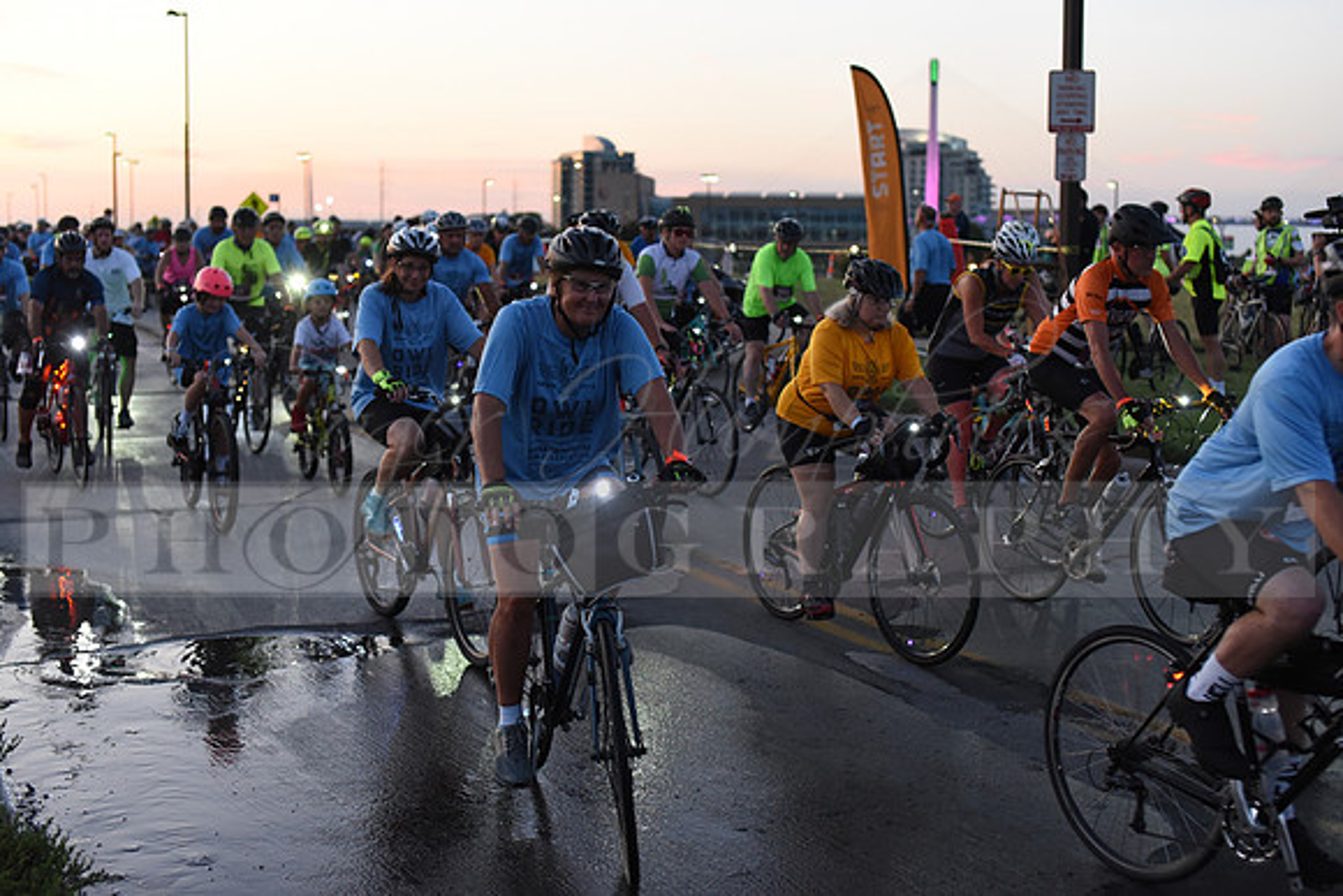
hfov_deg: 39.6
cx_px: 672
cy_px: 448
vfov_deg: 27.0
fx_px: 1866
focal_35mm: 50
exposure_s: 1/400
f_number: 2.8
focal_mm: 50
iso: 2500
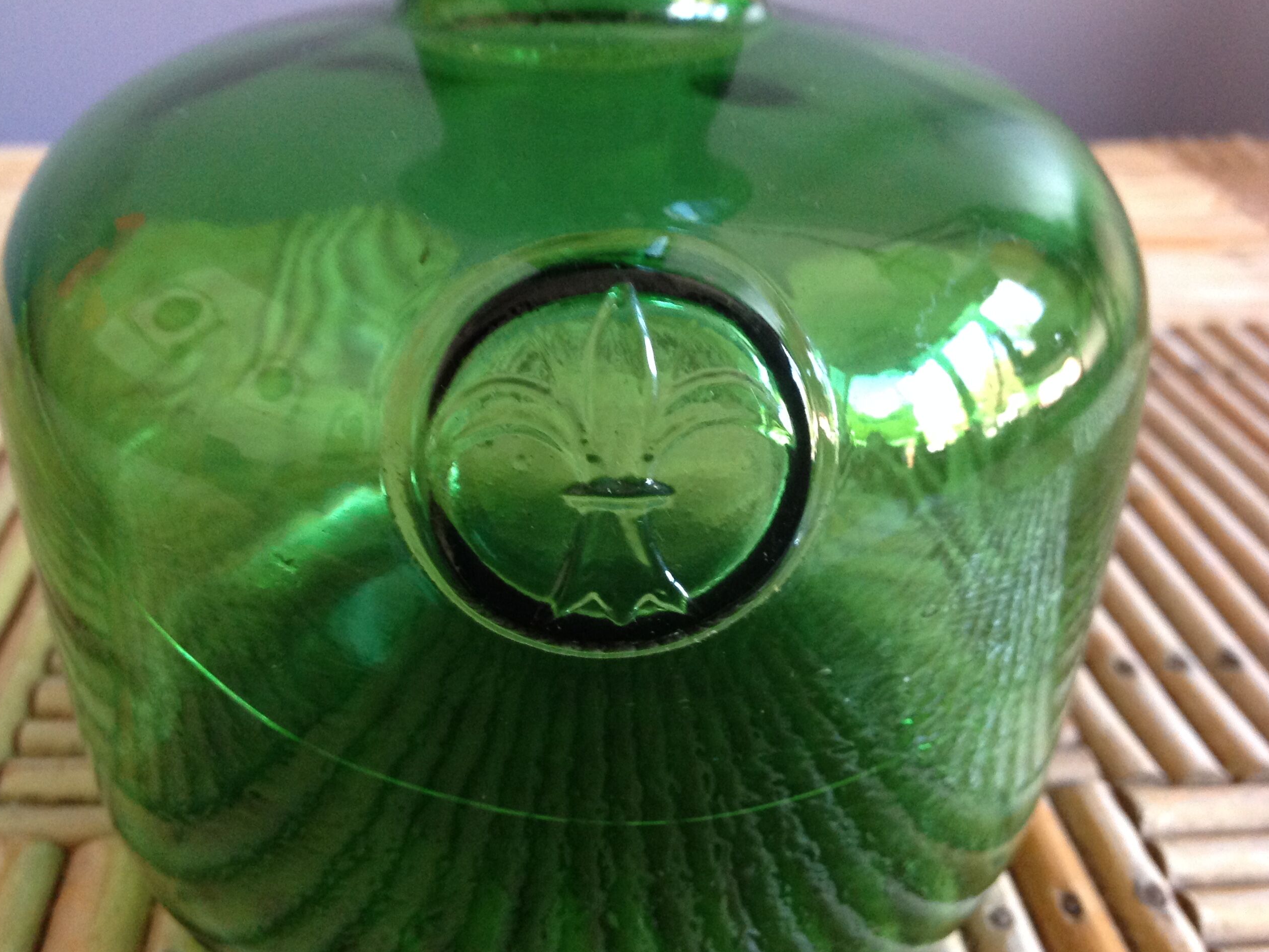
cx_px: 625
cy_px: 476
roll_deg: -1.5
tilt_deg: -28.9
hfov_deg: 51.4
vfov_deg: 39.7
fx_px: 1320
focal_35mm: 36
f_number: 2.4
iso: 250
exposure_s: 1/15
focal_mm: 4.28
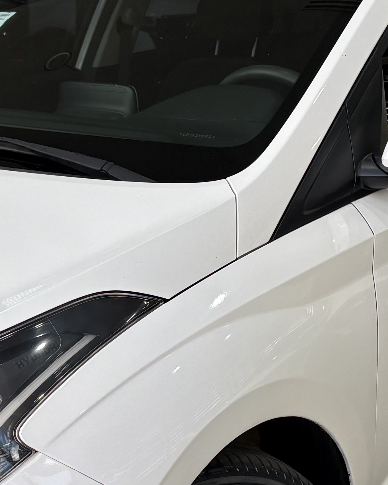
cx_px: 53
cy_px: 336
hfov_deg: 17.8
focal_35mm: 85
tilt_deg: -16.2
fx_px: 1220
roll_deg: +1.2
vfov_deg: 22.4
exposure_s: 1/485
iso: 50
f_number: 1.6
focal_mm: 5.96
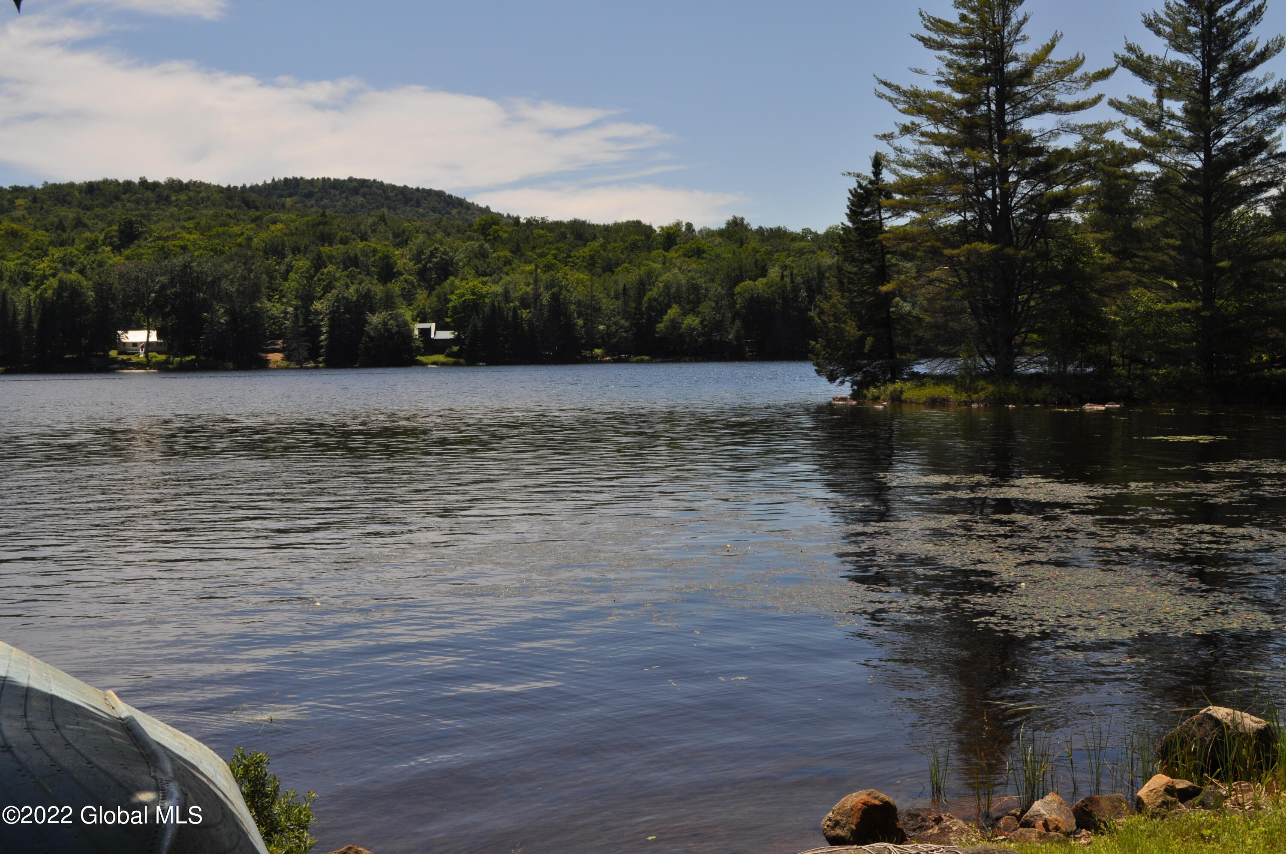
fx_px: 1552
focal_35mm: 44
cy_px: 427
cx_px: 643
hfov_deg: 45.0
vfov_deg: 30.8
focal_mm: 29
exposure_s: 1/400
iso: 200
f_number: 10
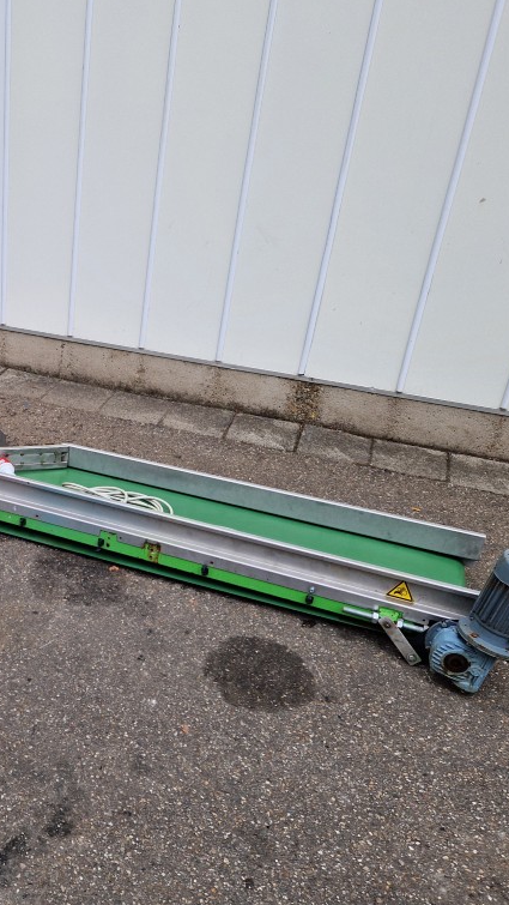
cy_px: 446
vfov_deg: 58.0
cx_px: 43
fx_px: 815
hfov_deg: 32.8
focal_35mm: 34
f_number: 1.8
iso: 50
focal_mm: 5.4
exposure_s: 1/1296
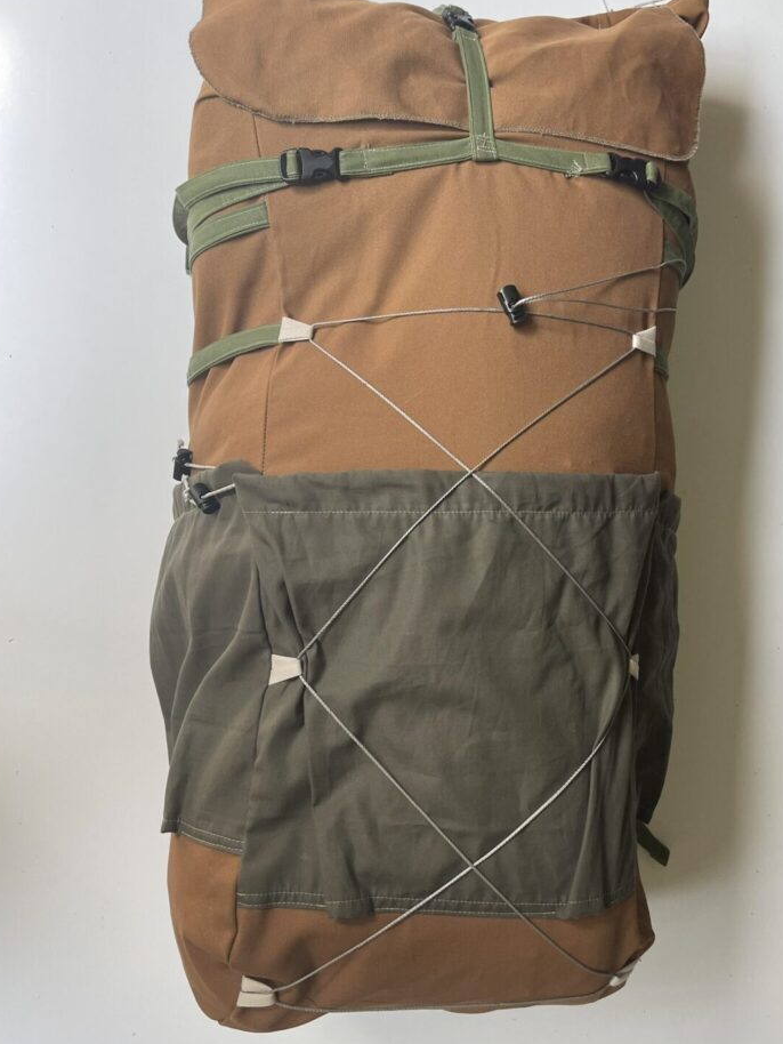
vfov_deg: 63.4
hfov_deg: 49.7
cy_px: 489
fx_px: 844
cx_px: 423
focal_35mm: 28
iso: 100
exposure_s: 1/121
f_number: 1.6
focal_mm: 5.1
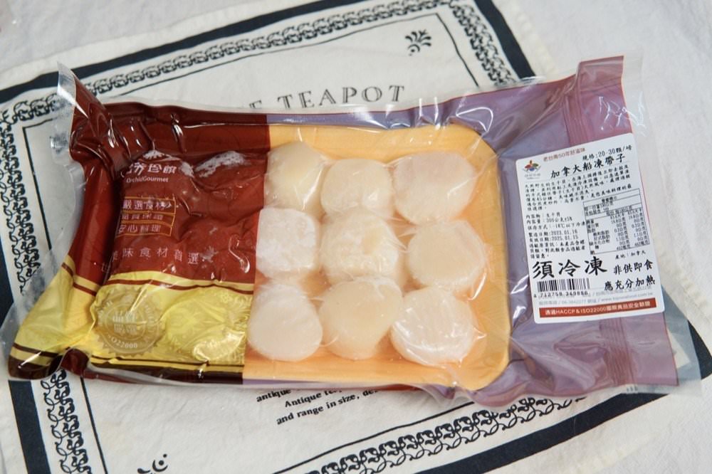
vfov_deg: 29.8
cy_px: 237
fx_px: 890
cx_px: 356
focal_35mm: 45
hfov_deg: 43.6
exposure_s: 1/160
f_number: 4
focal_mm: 30
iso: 400
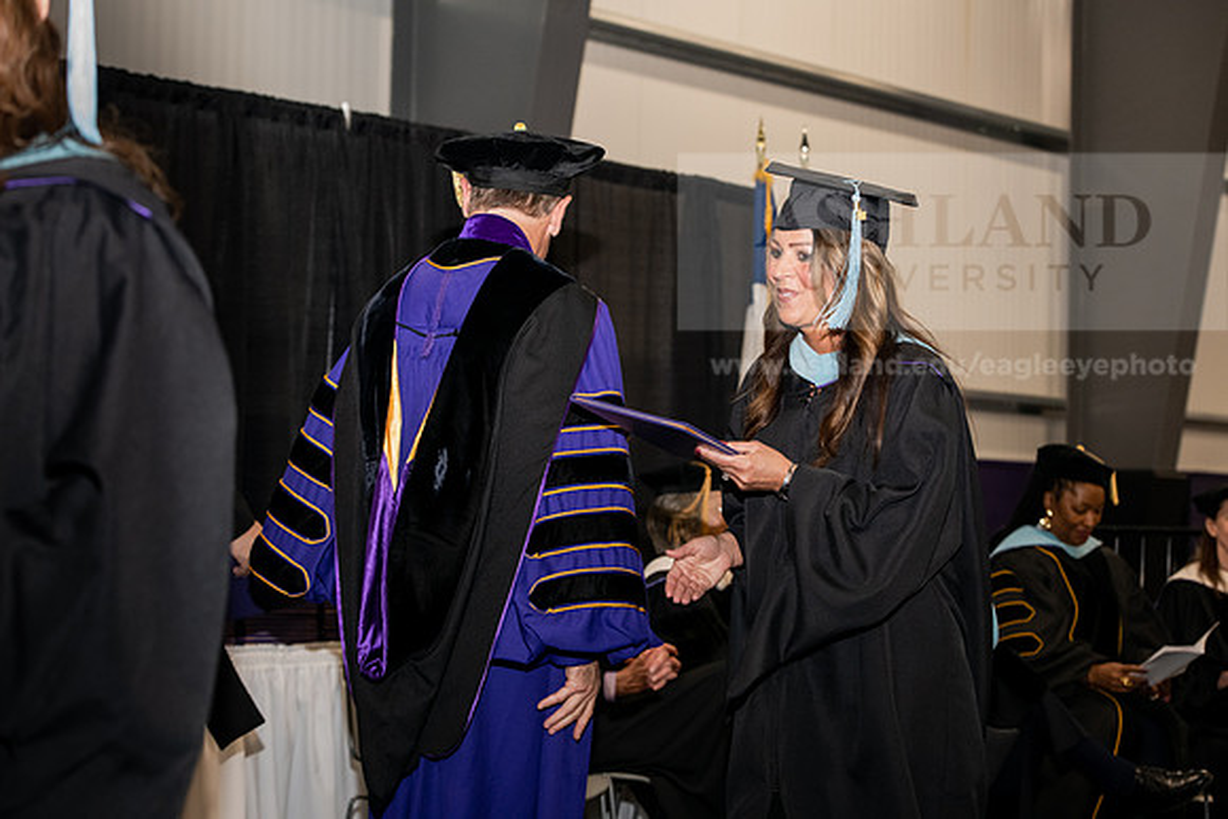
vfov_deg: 18.2
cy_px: 410
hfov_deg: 27.0
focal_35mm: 75
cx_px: 614
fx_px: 2559
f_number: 5.6
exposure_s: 1/200
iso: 1600
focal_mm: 75
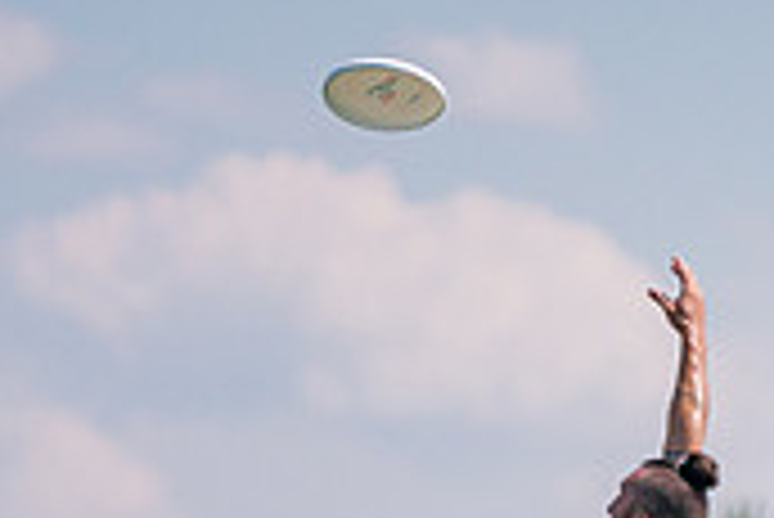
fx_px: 14524
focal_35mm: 675
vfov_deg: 2.0
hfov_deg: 3.1
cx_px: 742
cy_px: 750
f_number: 2.8
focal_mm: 200
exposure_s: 1/16000
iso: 640
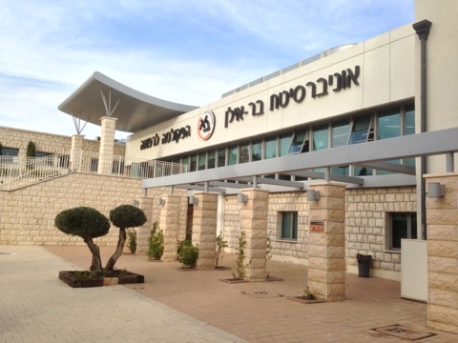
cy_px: 172
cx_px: 229
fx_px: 437
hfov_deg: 55.4
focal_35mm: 33
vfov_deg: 42.9
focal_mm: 4.13
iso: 50
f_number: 2.4
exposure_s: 1/775
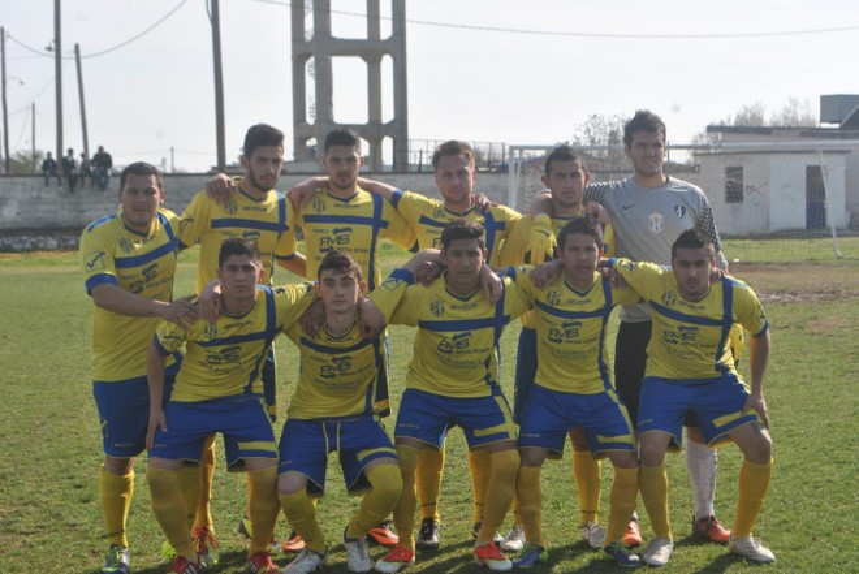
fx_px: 1970
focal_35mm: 82
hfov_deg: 24.6
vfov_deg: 16.6
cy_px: 287
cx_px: 430
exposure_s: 1/250
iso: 100
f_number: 8
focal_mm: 55
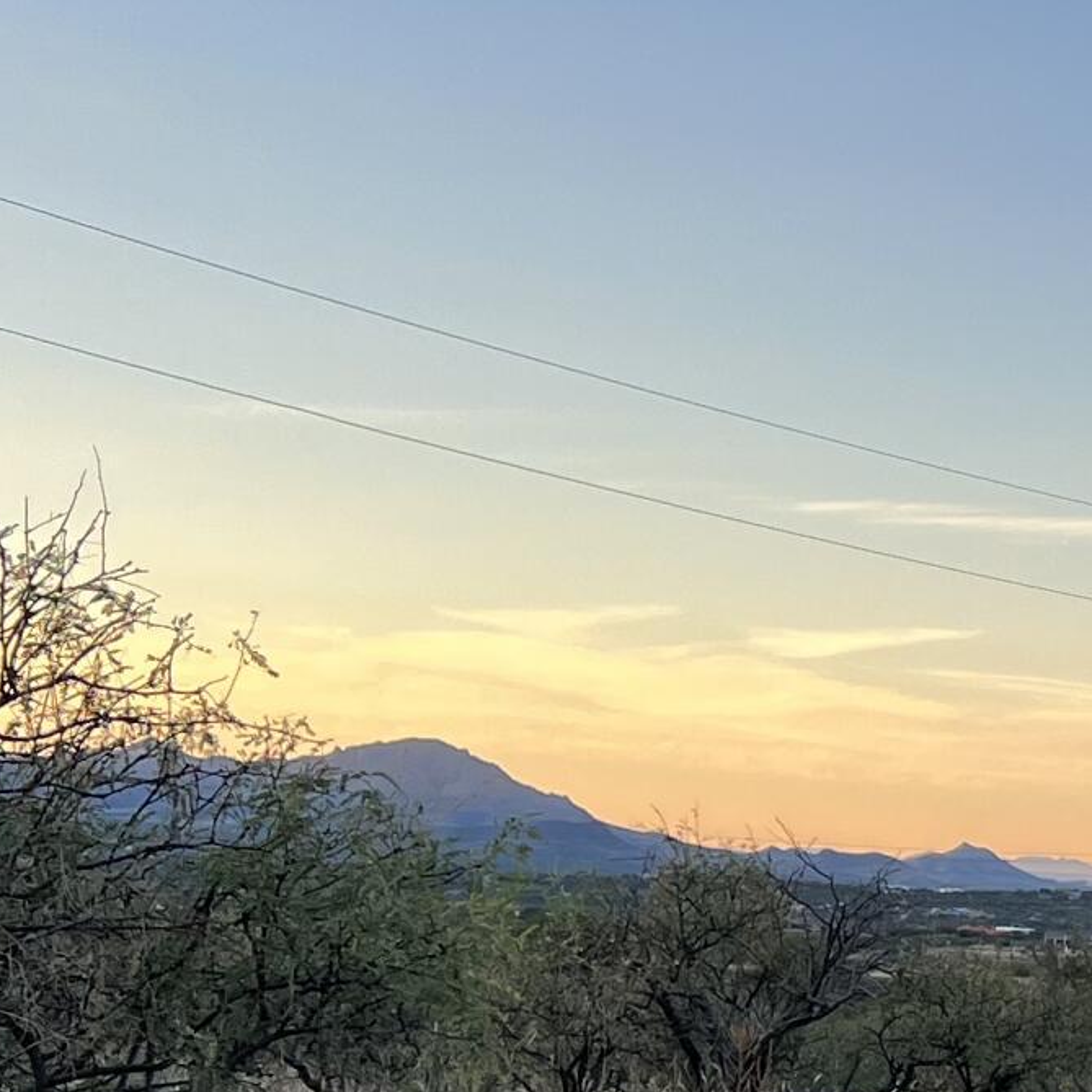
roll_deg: -3.4
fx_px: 3676
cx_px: 1874
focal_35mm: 103
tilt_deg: -4.6
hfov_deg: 15.0
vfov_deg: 16.4
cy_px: 1221
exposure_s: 1/601
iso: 50
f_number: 1.5
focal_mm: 5.7
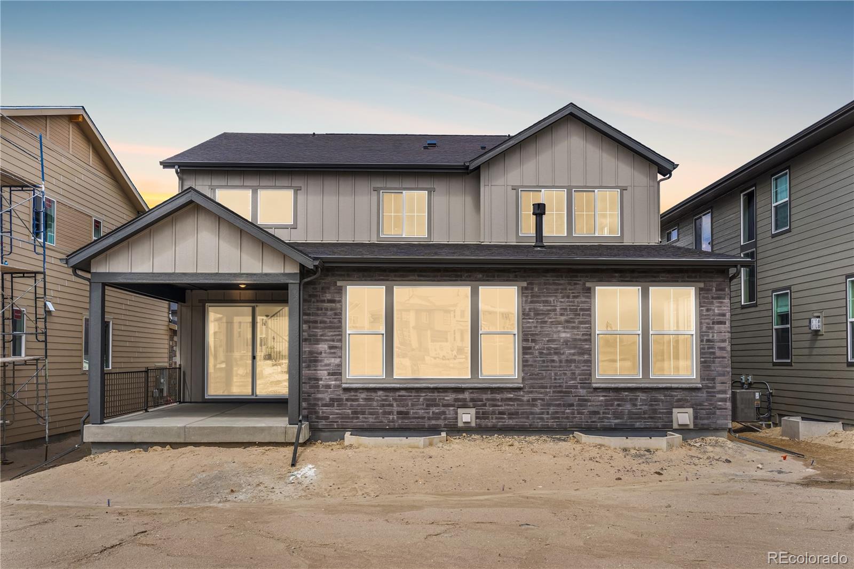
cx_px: 427
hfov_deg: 60.3
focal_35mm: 31
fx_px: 735
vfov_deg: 42.3
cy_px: 284
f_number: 8
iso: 160
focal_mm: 31
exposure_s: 1/250
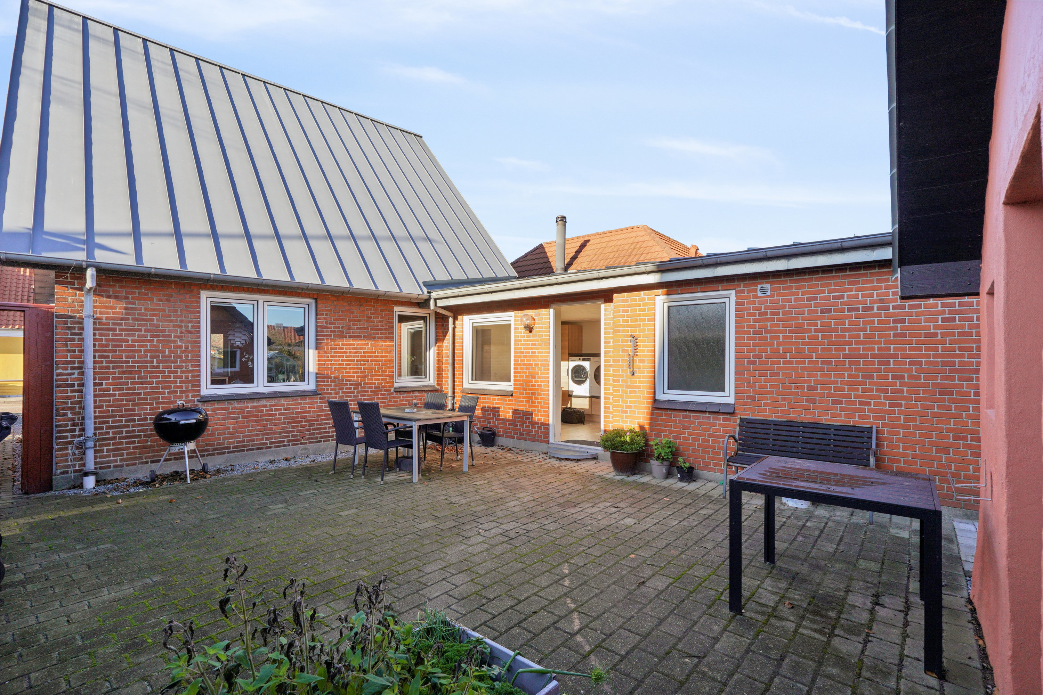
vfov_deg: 72.1
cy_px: 348
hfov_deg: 95.0
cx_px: 522
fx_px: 478
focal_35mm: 16
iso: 100
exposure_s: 1/100
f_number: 8
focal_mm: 11
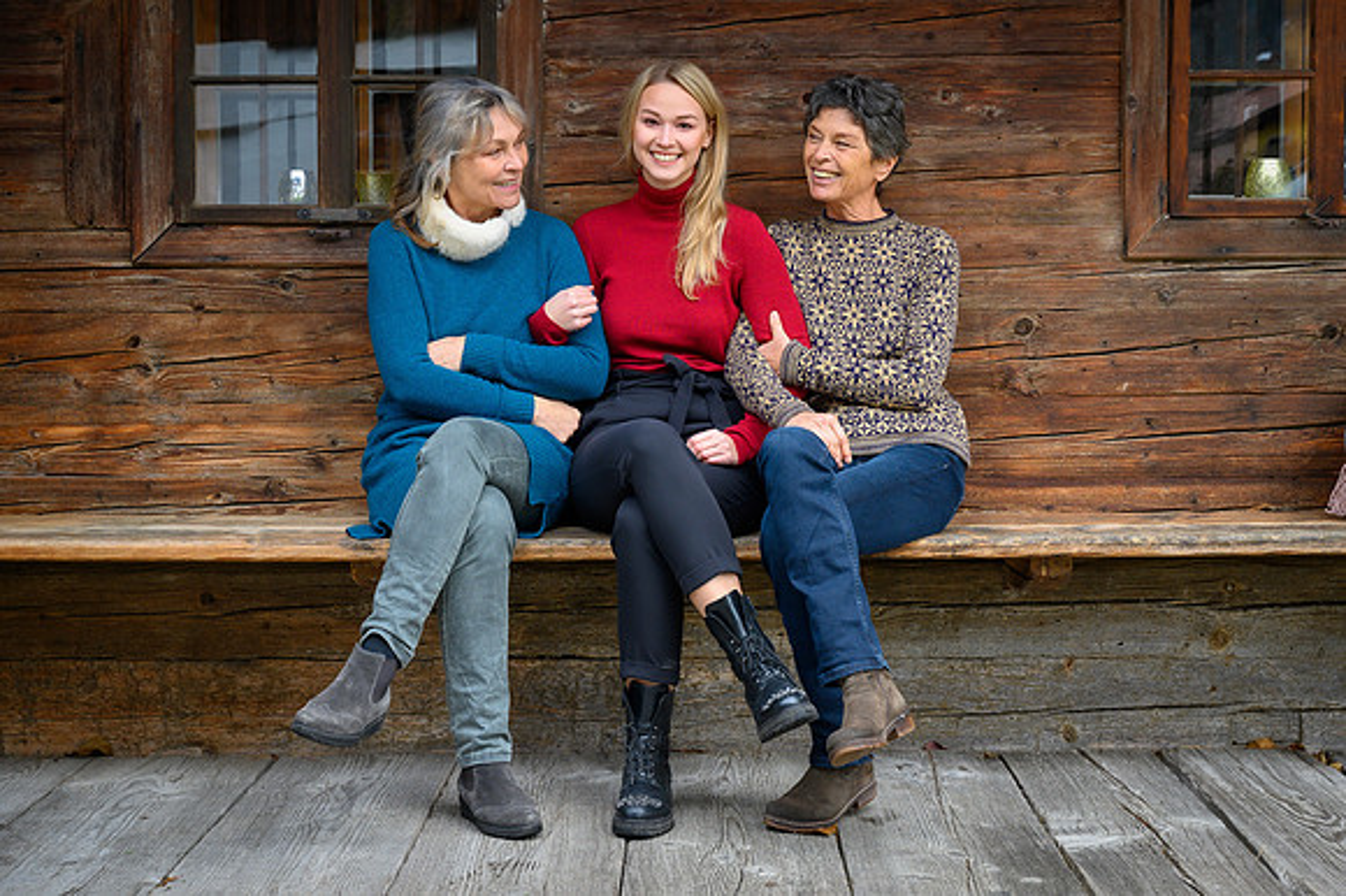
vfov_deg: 24.1
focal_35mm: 56
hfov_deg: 35.5
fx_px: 2099
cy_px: 402
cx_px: 741
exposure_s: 1/100
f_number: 5
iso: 640
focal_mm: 51
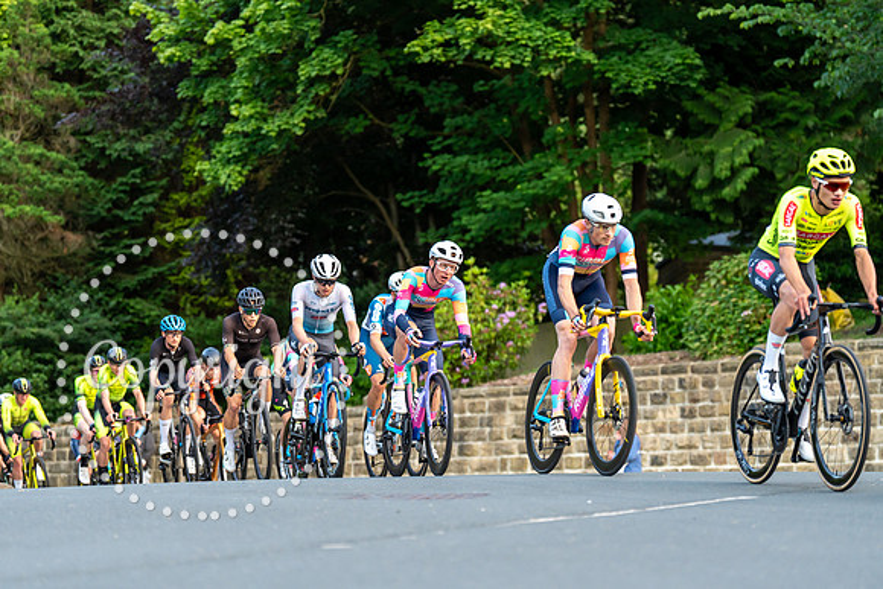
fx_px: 2576
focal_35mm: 105
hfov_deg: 19.5
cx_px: 442
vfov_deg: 13.0
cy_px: 294
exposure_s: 1/1000
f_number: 2.8
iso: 1250
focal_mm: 105
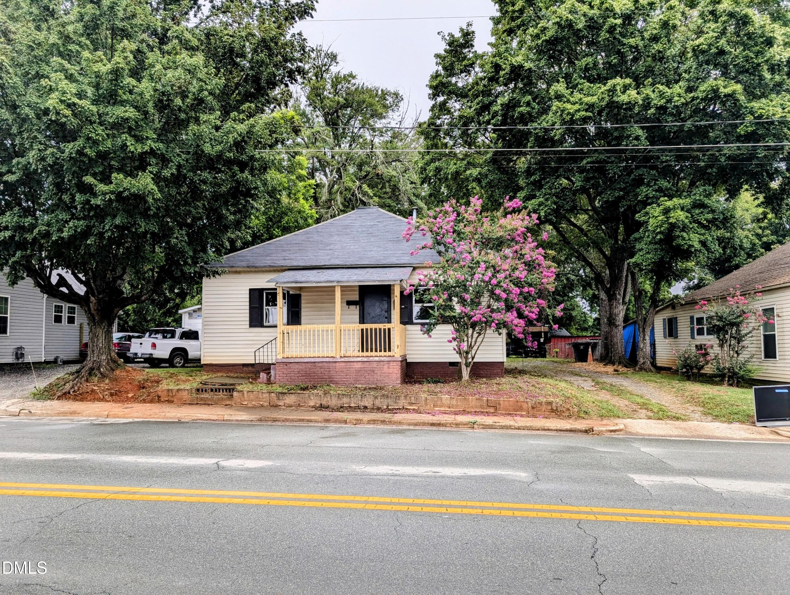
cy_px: 298
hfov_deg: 71.5
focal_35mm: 24
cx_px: 395
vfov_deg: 56.9
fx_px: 549
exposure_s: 1/131
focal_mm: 6.9
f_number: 1.68
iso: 21
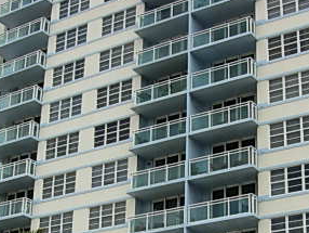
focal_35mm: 85
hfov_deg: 22.9
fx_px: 759
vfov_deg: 16.9
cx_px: 196
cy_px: 245
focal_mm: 7.8
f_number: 4.8
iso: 64
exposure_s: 1/542
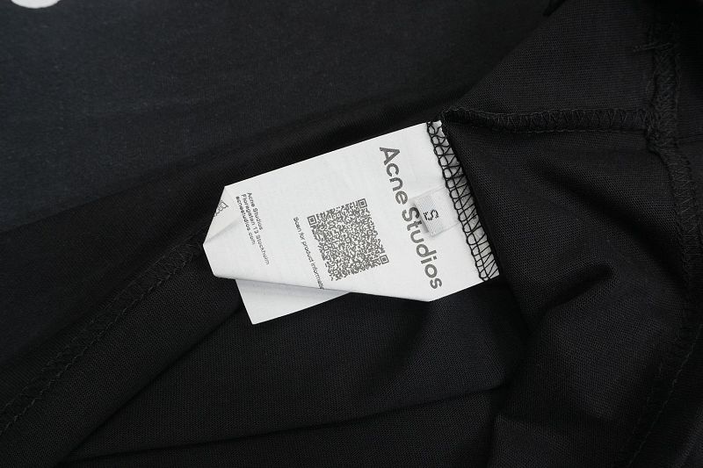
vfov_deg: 33.0
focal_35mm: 40
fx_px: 791
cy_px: 234
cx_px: 352
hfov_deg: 47.9
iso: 1000
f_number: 8
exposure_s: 1/160
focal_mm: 27
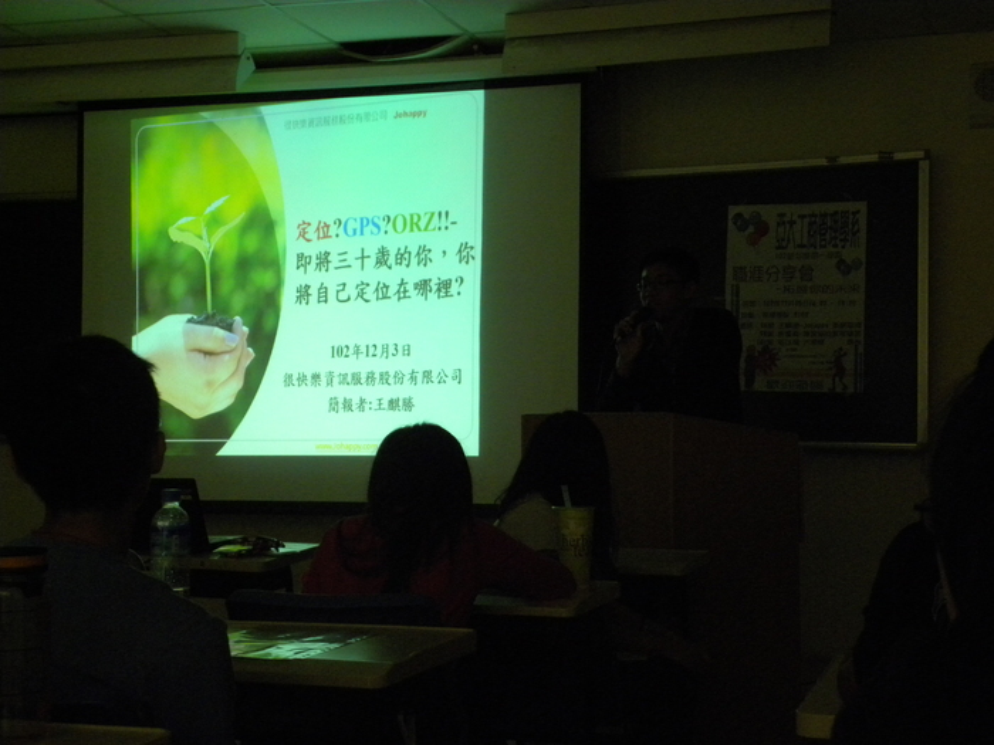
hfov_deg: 33.2
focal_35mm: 58
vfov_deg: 25.2
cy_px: 372
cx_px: 497
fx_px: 1665
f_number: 3.5
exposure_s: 1/21.4
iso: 400
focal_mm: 10.3
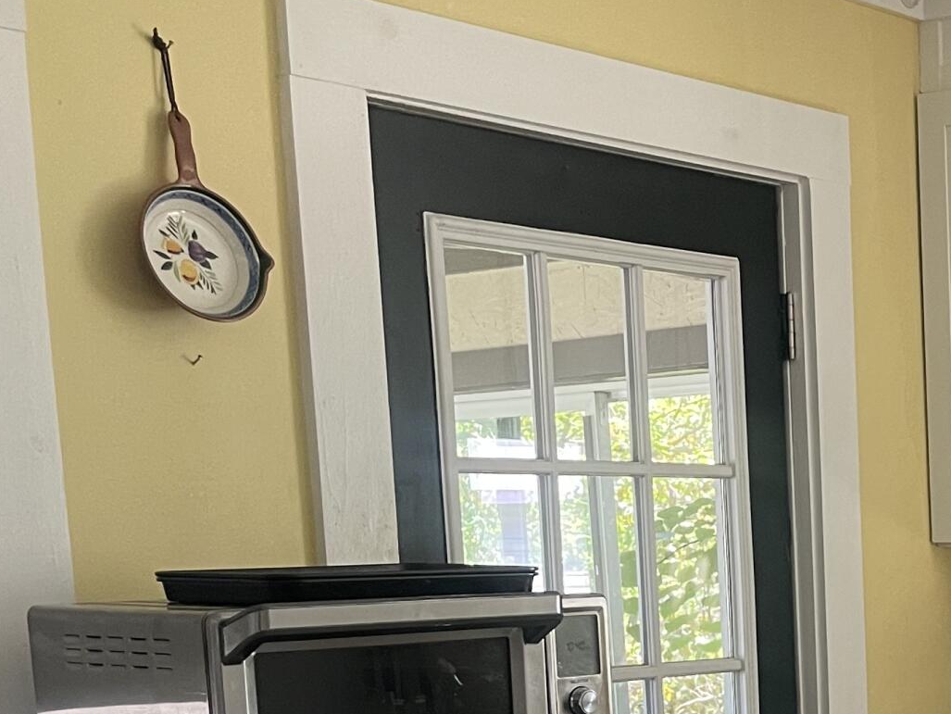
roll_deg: -0.3
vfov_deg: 18.9
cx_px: 1160
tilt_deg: -9.2
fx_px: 2006
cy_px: 888
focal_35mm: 73
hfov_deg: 24.1
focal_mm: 5.1
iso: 125
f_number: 1.6
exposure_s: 1/73
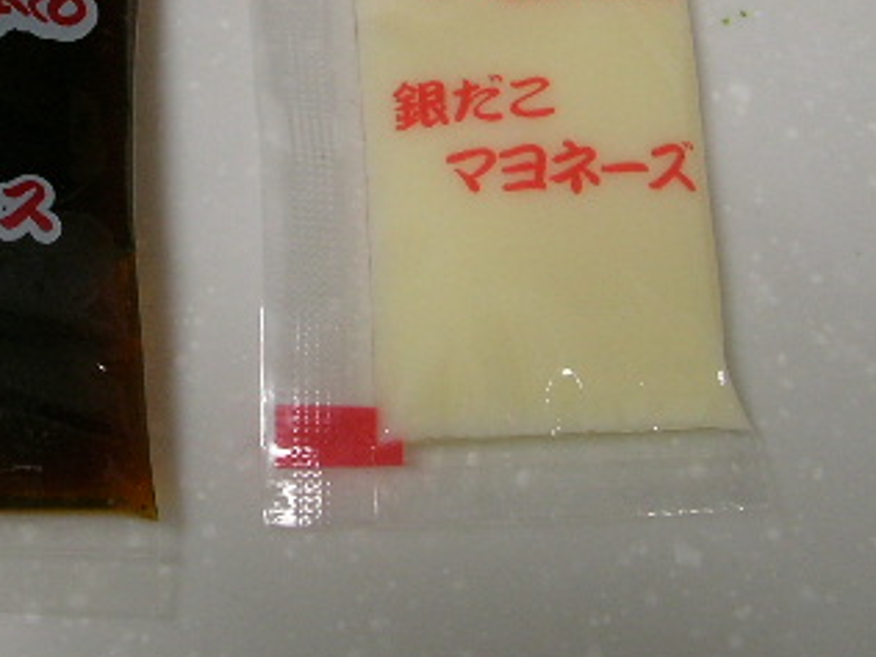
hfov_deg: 24.7
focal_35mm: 77
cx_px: 111
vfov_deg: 18.8
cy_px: 75
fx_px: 1949
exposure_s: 1/21.5
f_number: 3.5
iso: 100
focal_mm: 5.8
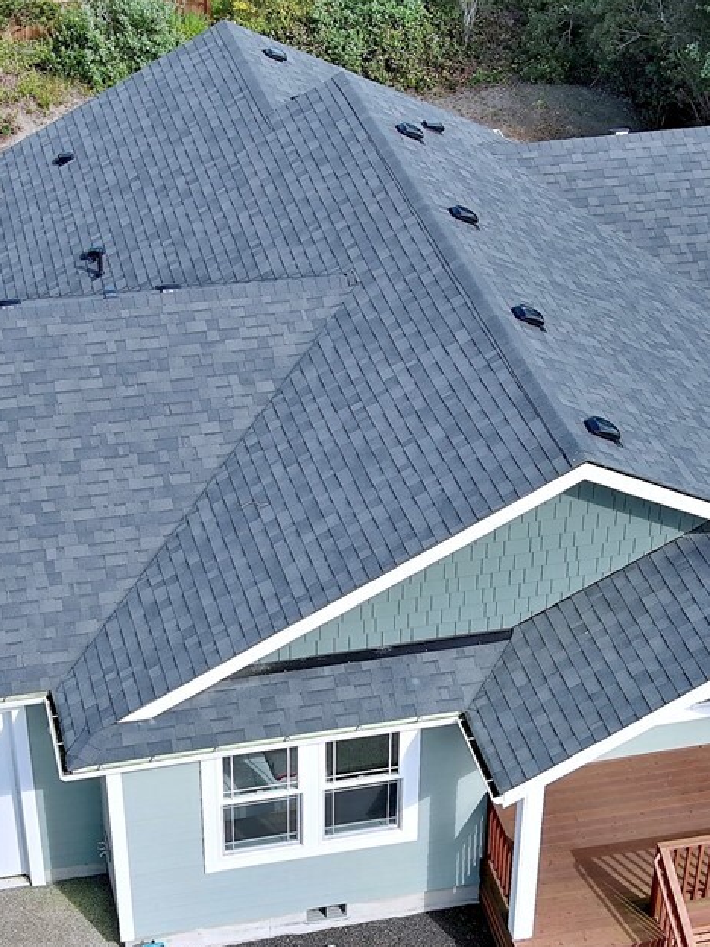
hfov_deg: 19.4
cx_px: 332
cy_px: 610
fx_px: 2079
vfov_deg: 25.6
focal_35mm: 76
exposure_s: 1/720
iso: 100
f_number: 2.8
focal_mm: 10.57
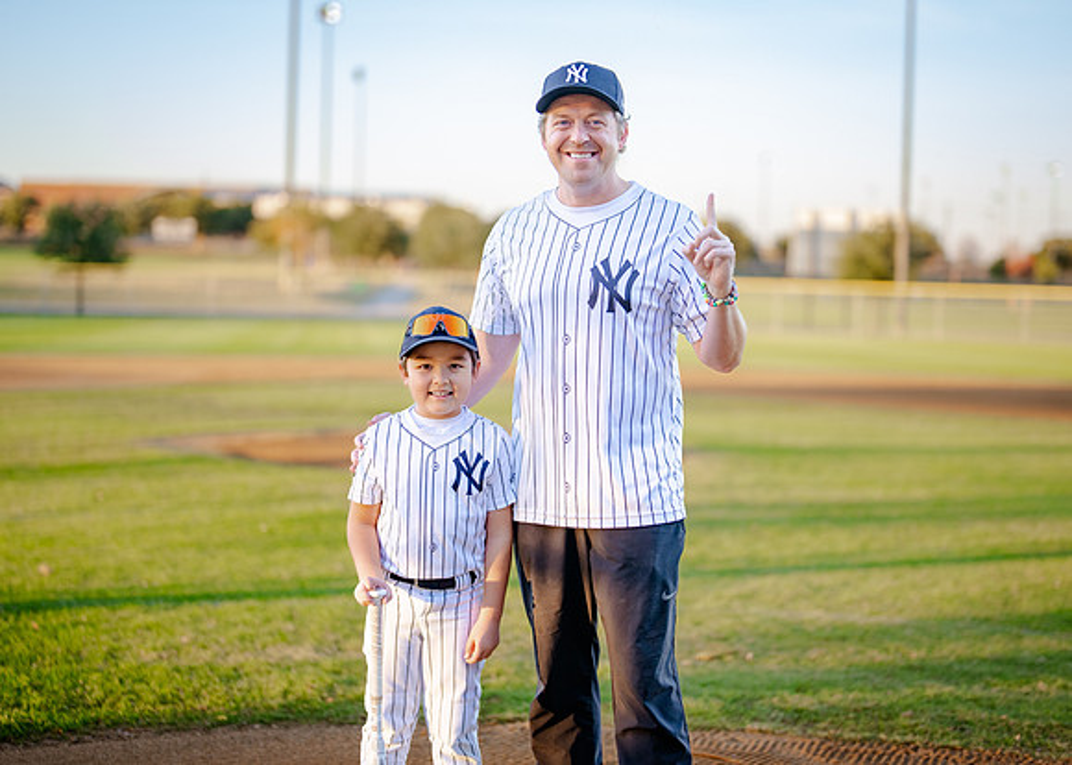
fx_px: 1901
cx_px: 543
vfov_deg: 22.8
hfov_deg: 31.5
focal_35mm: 62
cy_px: 360
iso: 250
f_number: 1.2
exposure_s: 1/1600
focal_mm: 50
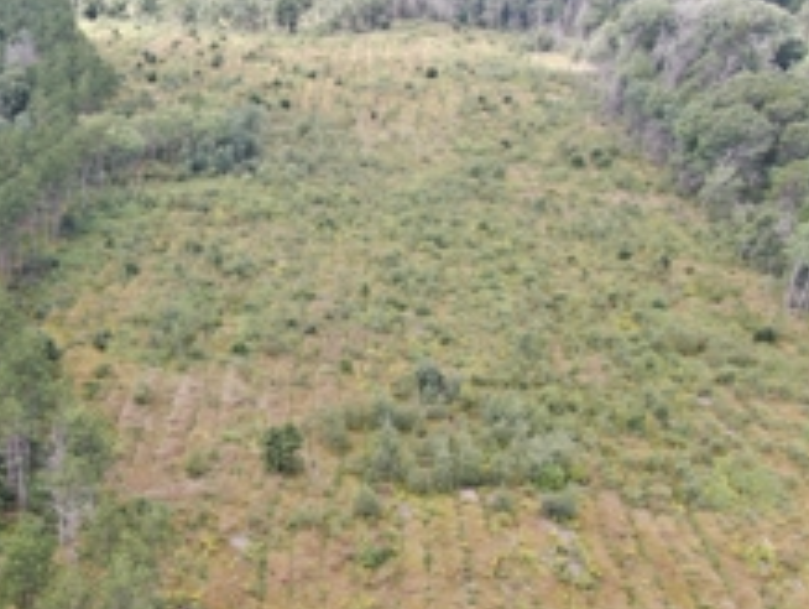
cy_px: 405
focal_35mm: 44
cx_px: 82
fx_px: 1029
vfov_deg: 32.7
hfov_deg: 39.8
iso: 110
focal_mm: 4.39
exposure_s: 1/200
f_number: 2.8
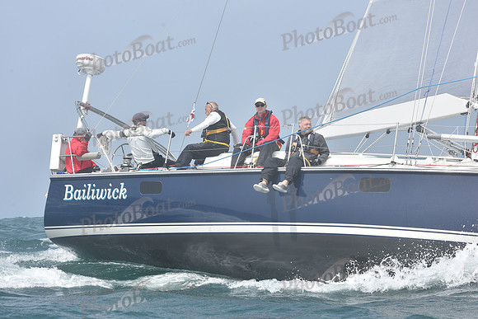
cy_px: 160
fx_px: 1262
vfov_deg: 14.4
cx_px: 239
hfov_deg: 21.5
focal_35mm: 95
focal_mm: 95
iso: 320
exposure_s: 1/800
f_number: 10
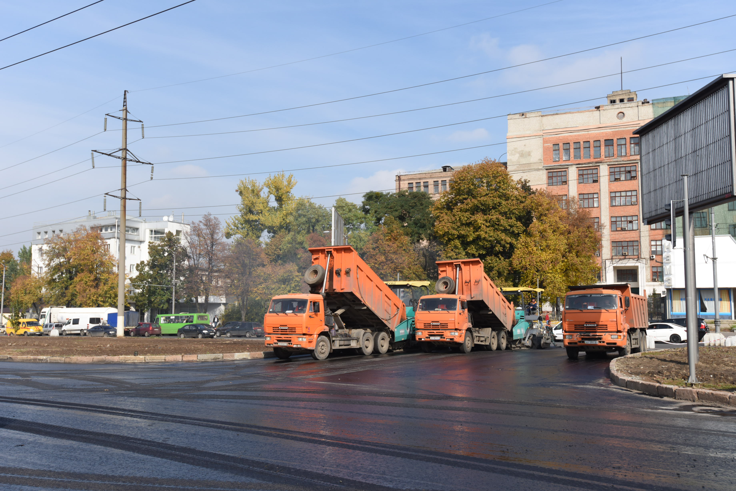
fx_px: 716
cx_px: 368
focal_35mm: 35
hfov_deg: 54.4
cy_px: 246
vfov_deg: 37.9
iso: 400
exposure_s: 1/1250
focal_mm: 35
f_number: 7.1
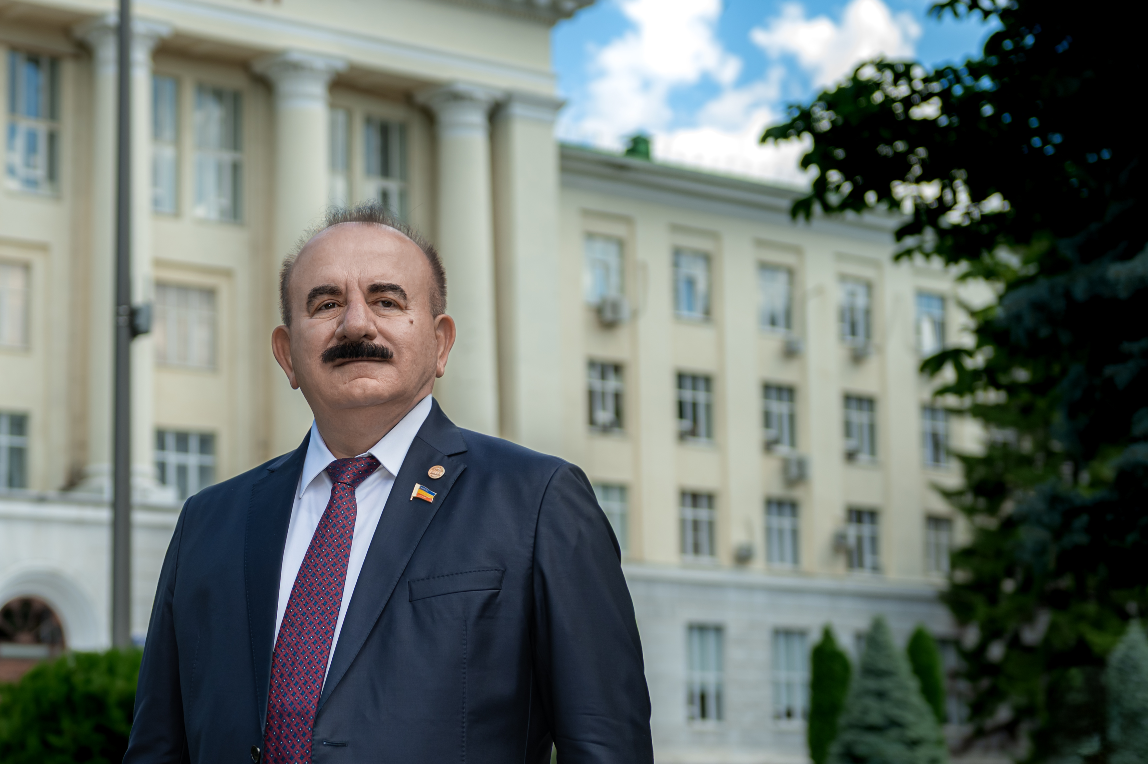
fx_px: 2645
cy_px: 440
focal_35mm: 83
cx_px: 348
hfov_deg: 24.3
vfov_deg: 16.4
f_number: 3.5
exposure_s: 1/500
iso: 100
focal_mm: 48
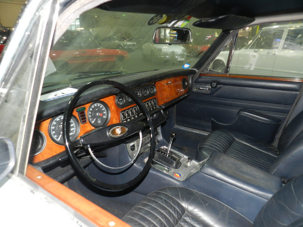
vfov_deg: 58.9
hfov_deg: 73.9
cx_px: 152
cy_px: 114
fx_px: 201
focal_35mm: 23
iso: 220
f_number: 3.4
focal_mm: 4
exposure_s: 1/30
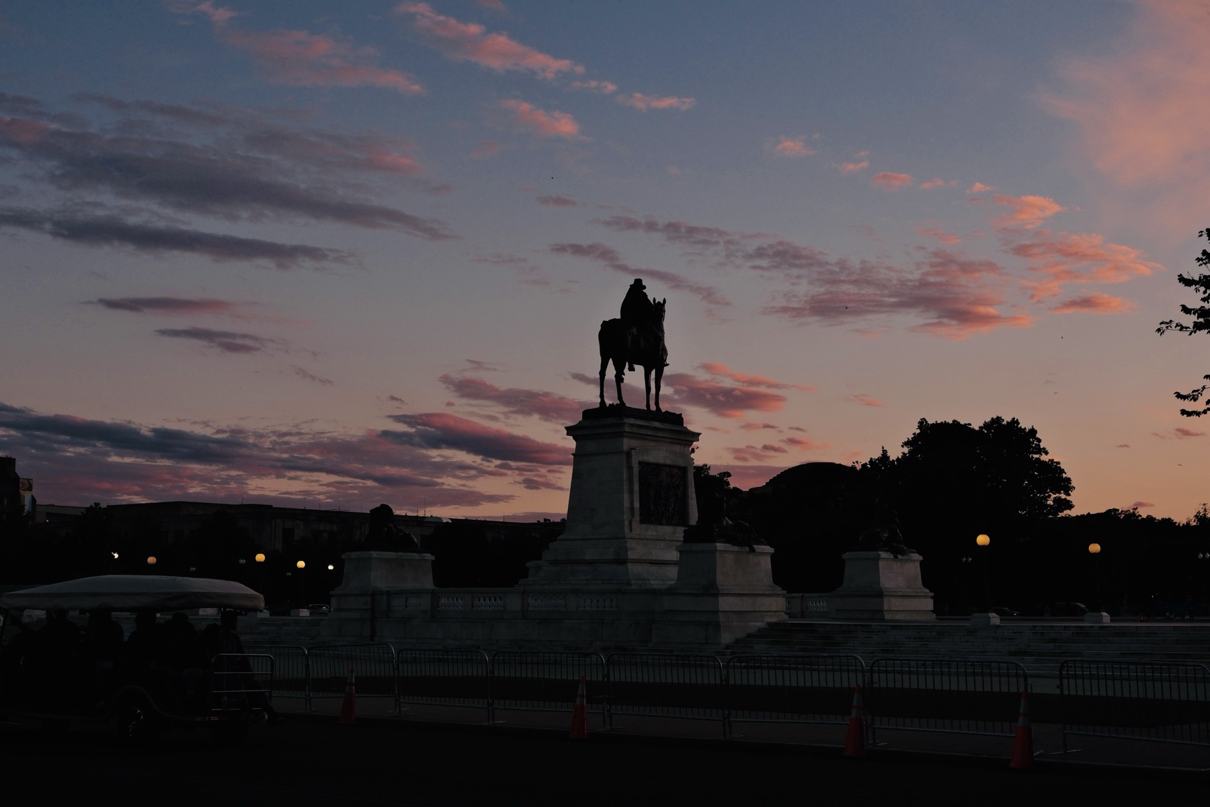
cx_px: 605
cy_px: 404
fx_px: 1176
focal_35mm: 35
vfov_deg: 37.9
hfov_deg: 54.4
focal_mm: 23
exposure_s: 1/240
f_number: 4.5
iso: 125
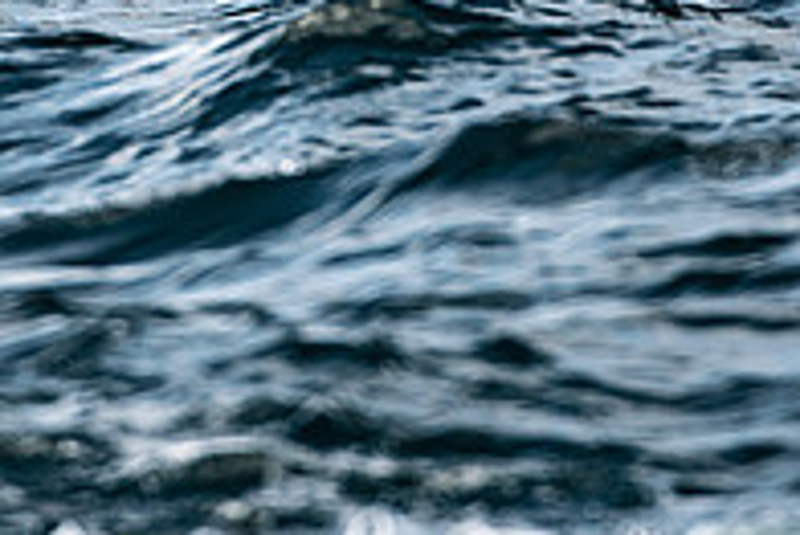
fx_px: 39472
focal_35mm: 1775
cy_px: -96
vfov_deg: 0.8
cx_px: 224
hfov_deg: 1.2
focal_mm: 400
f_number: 4
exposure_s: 1/2500
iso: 400
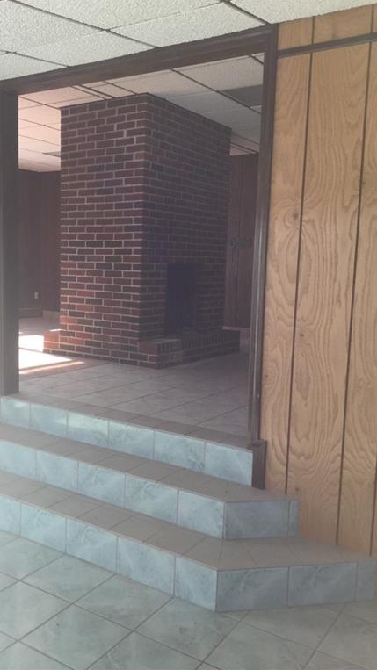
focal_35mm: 34
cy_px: 334
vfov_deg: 58.0
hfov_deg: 34.5
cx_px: 141
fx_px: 604
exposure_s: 1/120
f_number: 2.4
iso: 32
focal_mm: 3.3
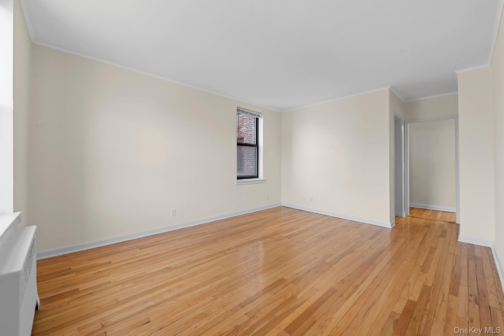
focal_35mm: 14
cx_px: 252
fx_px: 196
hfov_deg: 104.3
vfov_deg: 81.2
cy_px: 168
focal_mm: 14
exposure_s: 1/2
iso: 200
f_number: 10
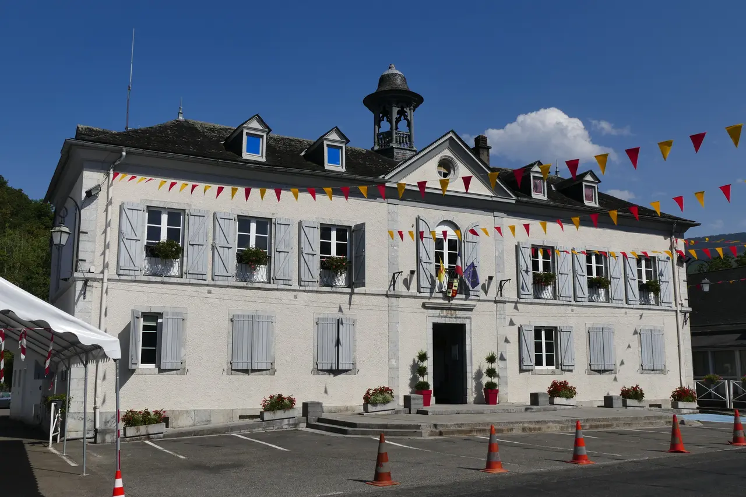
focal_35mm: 35
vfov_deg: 37.8
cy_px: 248
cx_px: 373
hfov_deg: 54.4
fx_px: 725
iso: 125
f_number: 7.1
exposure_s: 1/1600
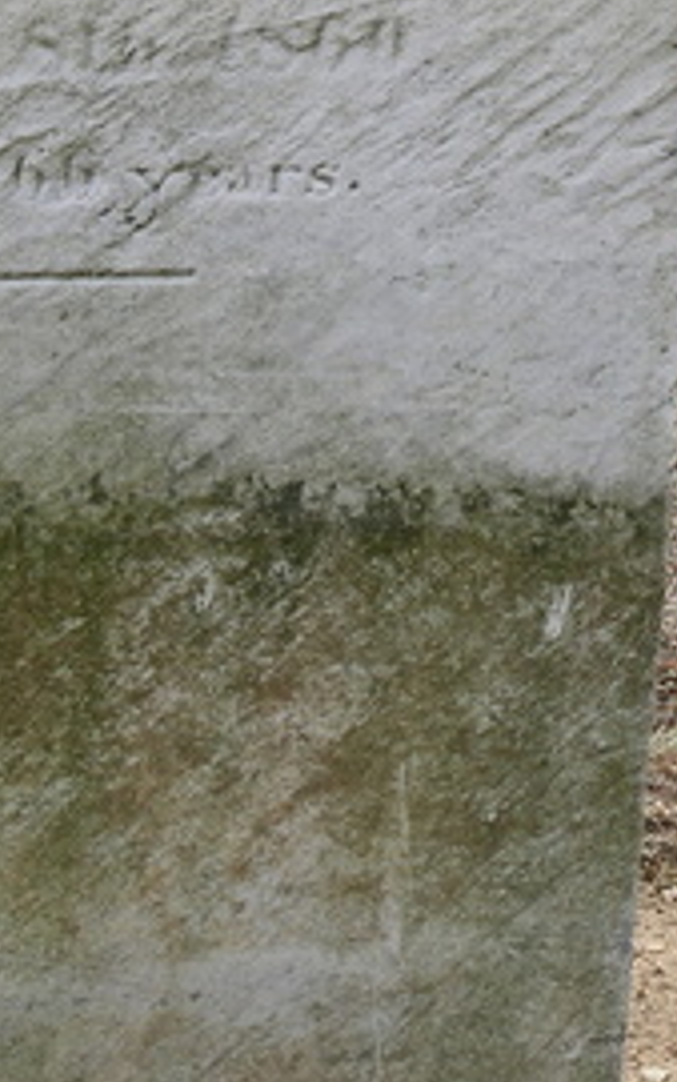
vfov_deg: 7.2
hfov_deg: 4.5
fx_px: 8611
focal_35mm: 292
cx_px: 713
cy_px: 293
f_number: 3.6
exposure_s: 1/174
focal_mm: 24
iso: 50
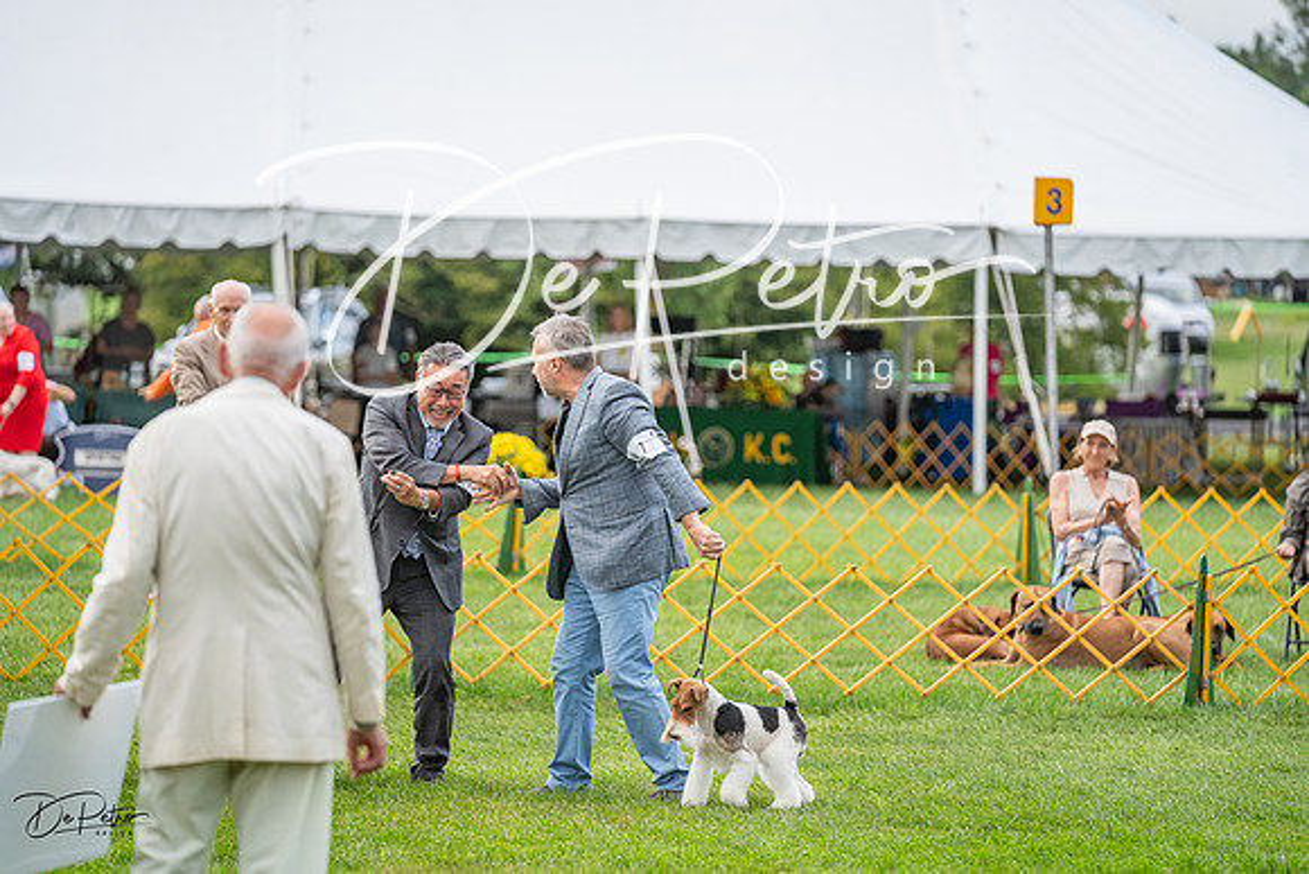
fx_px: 5310
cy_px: 437
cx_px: 654
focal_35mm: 146
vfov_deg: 9.4
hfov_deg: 14.1
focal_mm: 146
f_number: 3.2
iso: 1000
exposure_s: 1/800
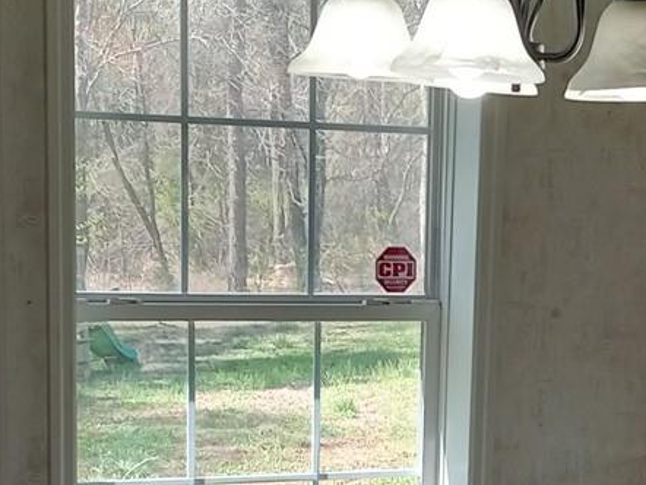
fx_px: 2334
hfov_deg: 15.6
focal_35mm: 125
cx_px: 589
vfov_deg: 11.4
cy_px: 695
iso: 64
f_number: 1.8
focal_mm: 3.94
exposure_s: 1/120
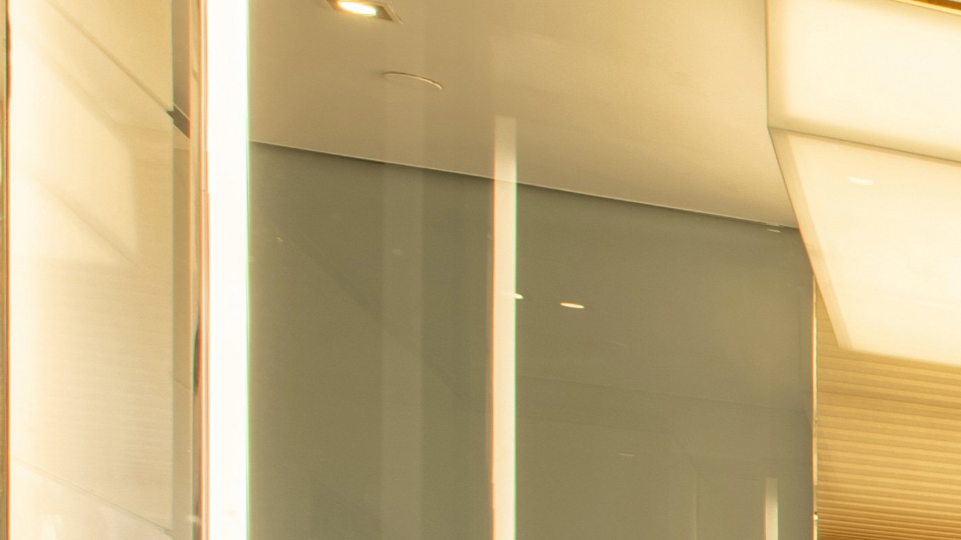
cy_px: 1043
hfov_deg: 12.4
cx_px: 2711
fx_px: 2192
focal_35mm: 86
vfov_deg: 12.5
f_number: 11
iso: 100
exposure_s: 1/8
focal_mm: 14
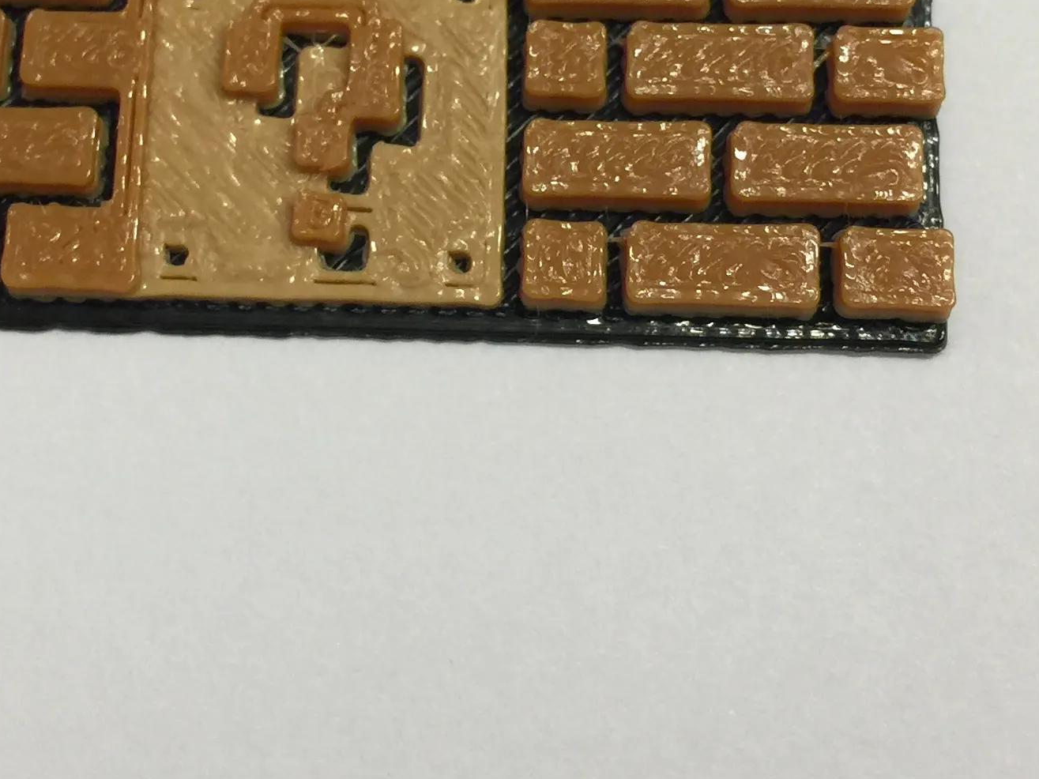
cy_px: -34
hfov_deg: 26.9
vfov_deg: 19.7
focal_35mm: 72
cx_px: 371
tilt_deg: -68.2
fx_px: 2161
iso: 40
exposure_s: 1/30
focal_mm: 4.15
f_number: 2.2
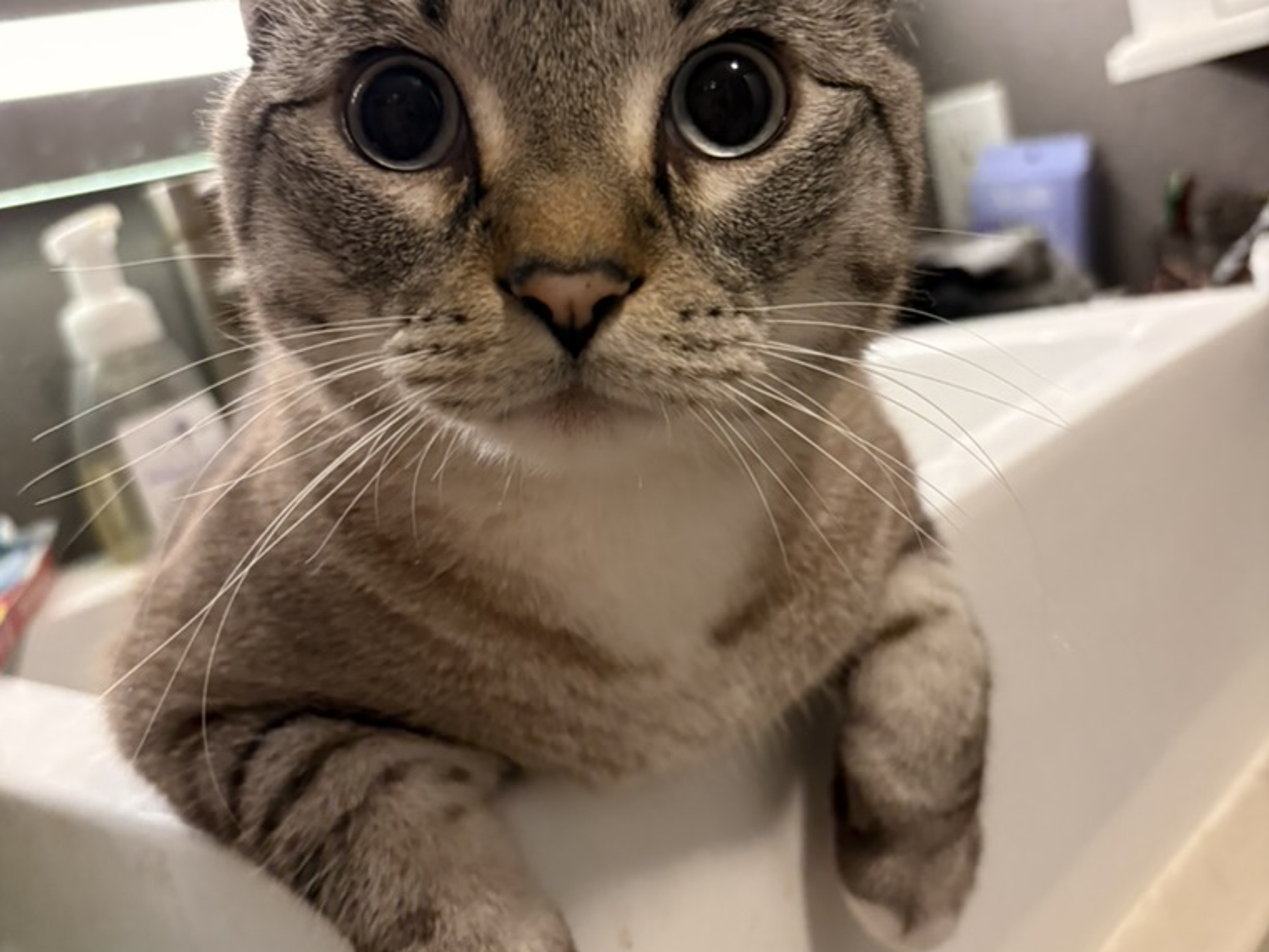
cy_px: 492
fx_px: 1283
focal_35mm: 35
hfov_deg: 52.6
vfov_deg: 40.7
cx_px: 630
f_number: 1.6
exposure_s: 1/60
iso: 320
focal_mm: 5.96
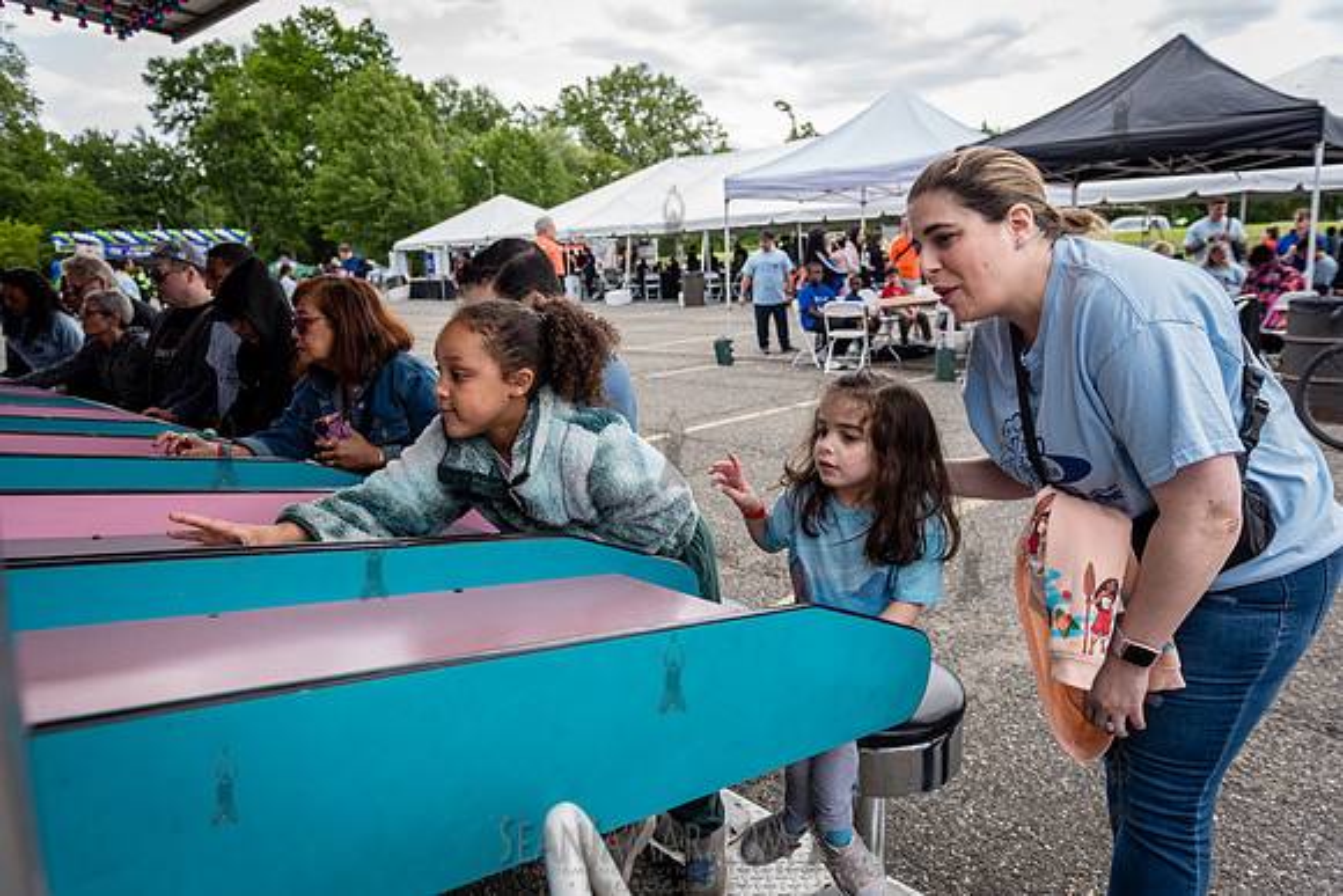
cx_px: 672
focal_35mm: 24
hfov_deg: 73.7
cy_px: 448
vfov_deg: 53.2
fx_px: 896
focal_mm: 24
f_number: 4
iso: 400
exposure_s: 1/1000
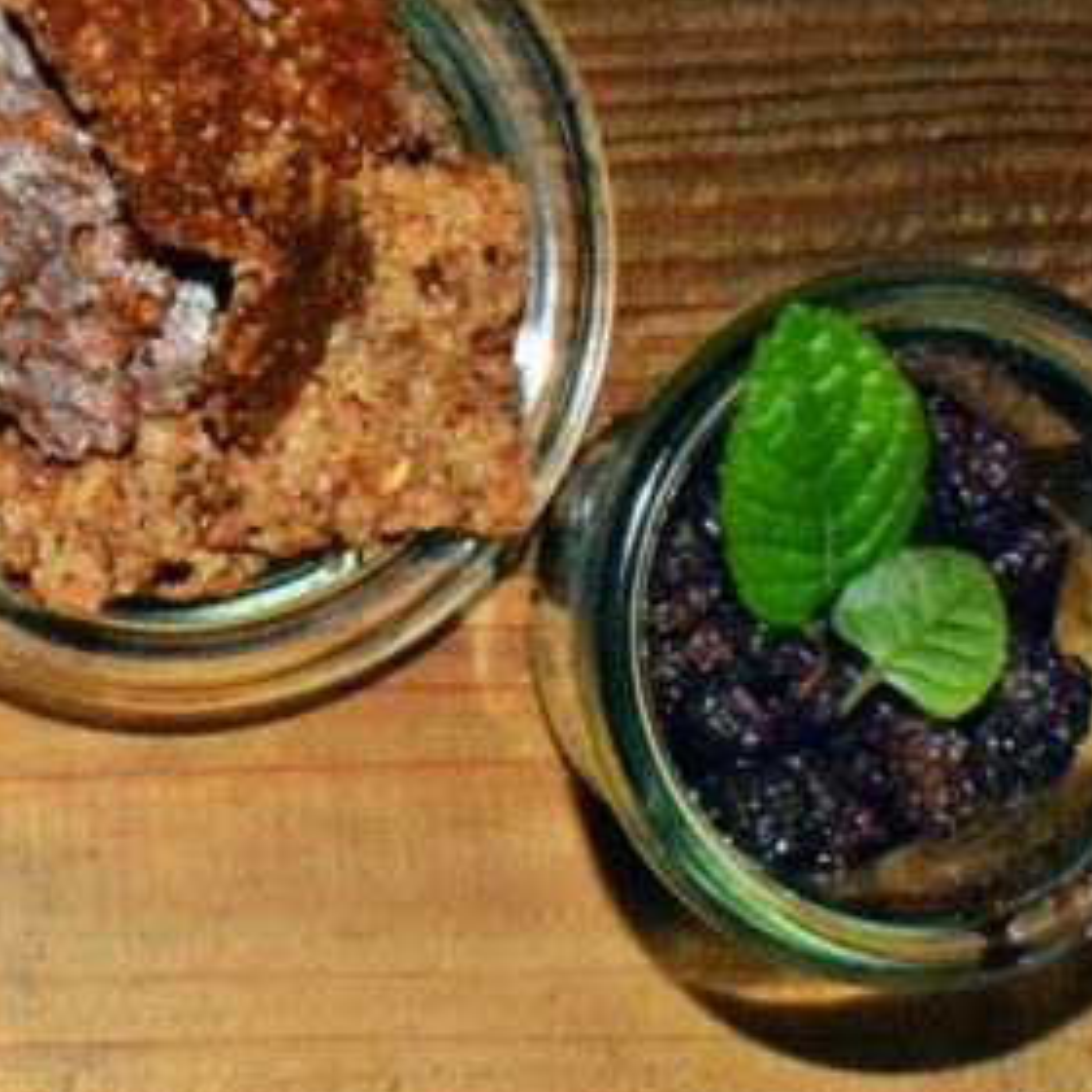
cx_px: -12
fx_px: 3639
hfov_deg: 16.7
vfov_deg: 17.0
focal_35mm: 102
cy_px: 423
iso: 10000
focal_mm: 35
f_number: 22
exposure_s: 1/125
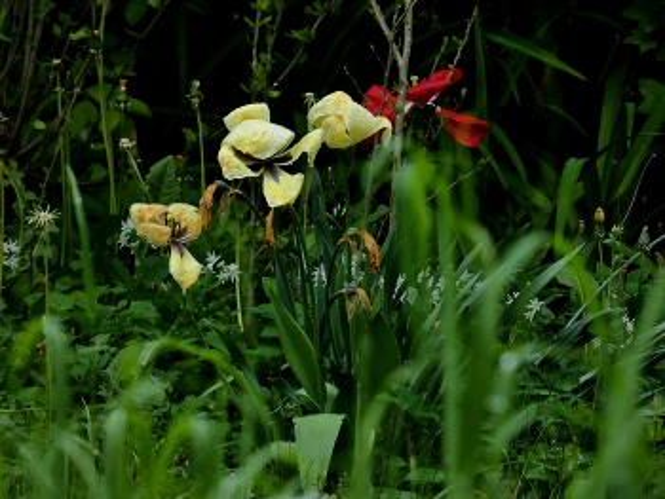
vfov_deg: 3.9
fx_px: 7382
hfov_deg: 5.2
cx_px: 332
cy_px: 250
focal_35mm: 384
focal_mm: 68.8
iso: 80
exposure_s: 1/125
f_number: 5.6
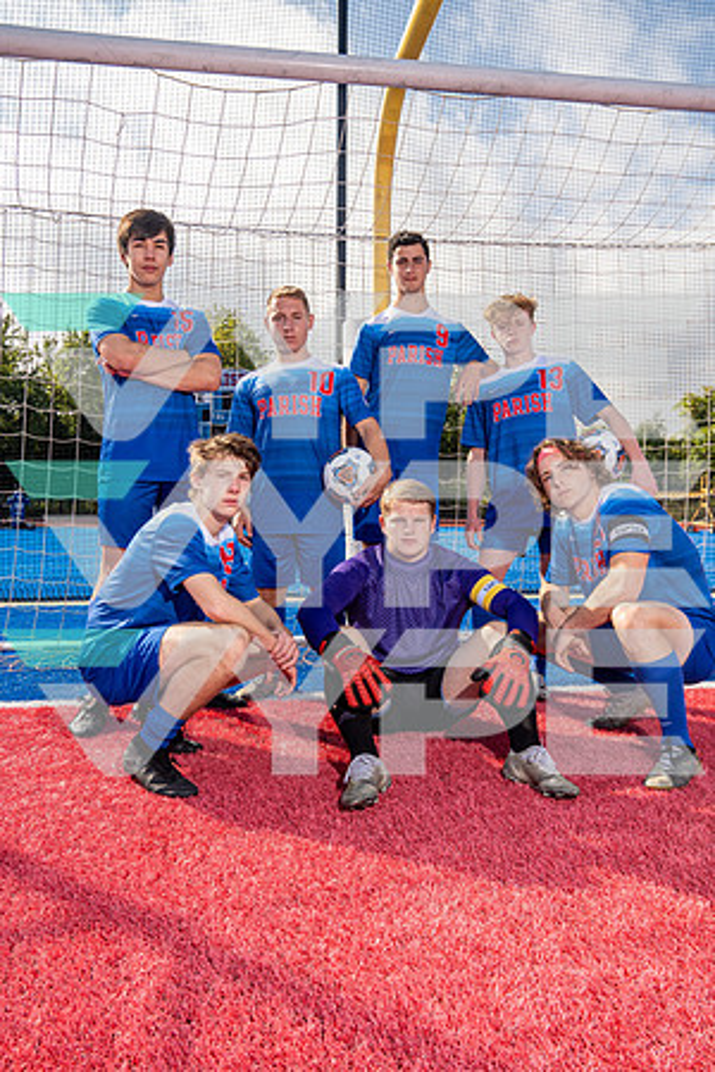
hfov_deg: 46.4
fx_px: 834
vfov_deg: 65.5
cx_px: 358
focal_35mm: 28
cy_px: 536
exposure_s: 1/250
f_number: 5.6
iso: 100
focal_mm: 28
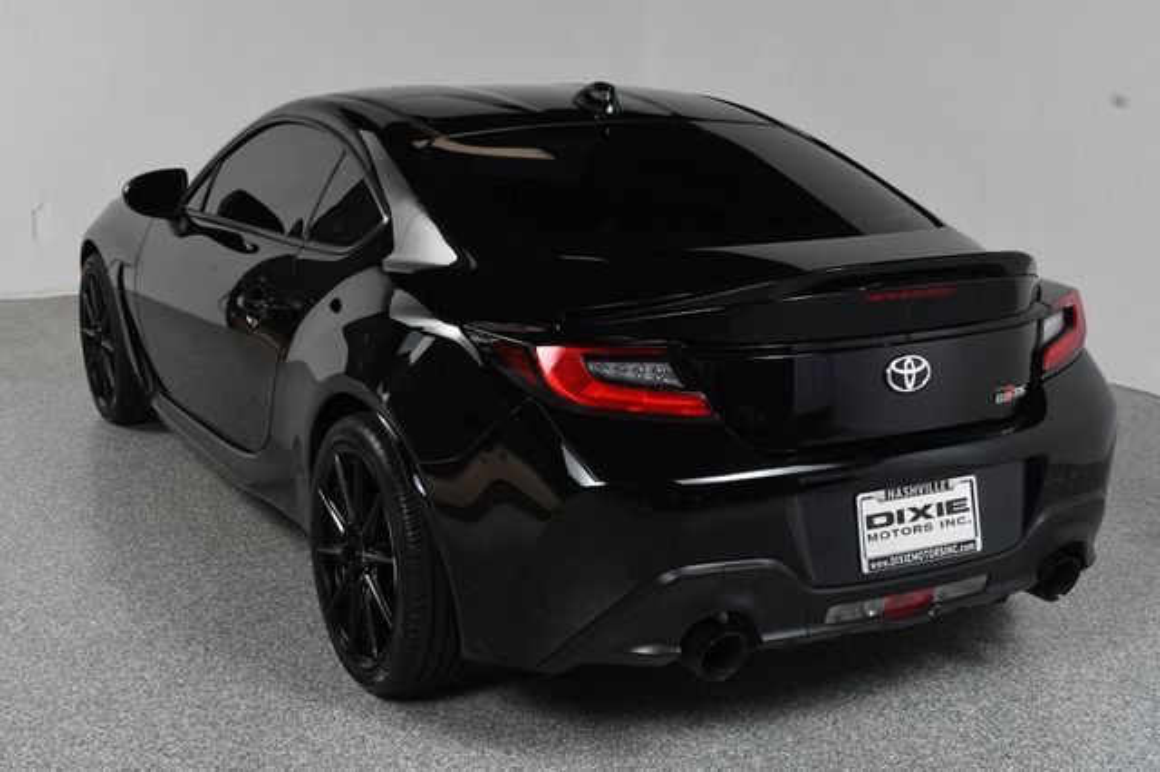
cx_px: 580
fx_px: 1546
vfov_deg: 28.0
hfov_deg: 41.1
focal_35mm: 48
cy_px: 386
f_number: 10
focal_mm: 32
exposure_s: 1/160
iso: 100
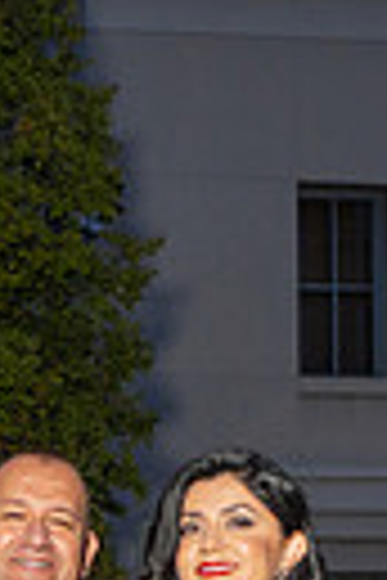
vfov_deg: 11.1
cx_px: 77
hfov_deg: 7.6
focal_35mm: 180
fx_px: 2902
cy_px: 771
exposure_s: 1/200
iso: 400
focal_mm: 33
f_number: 4
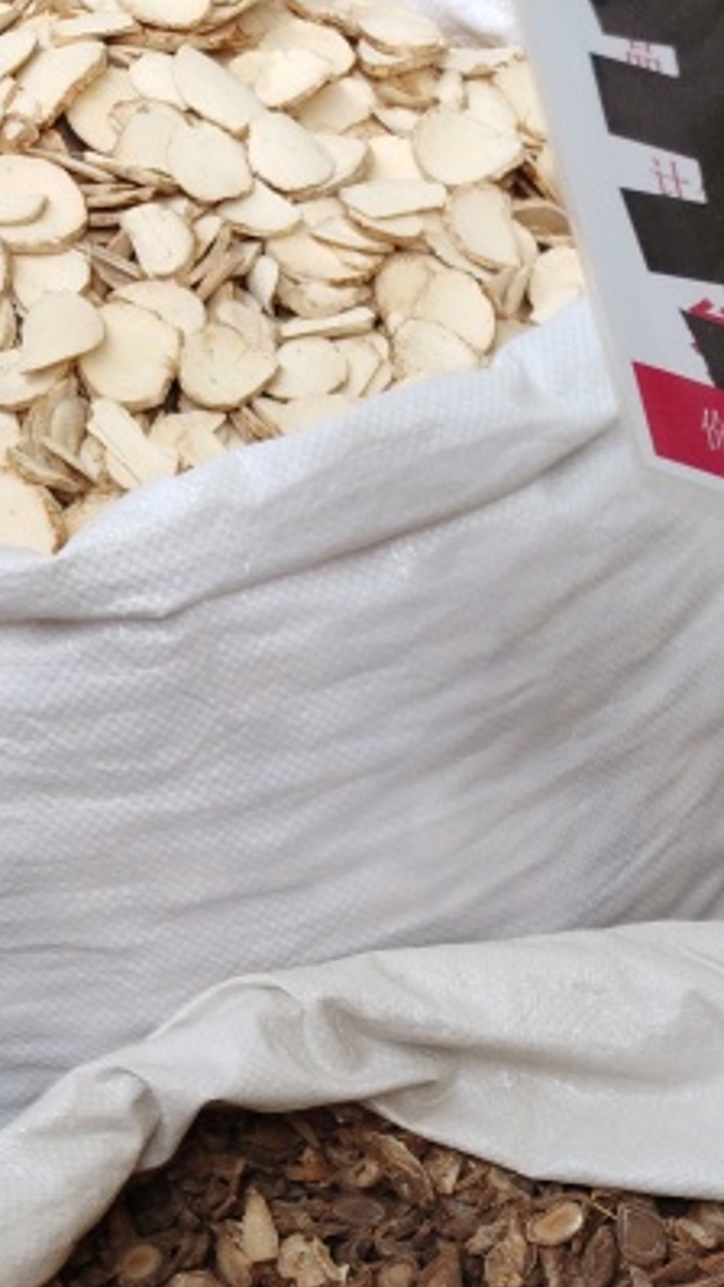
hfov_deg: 14.7
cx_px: 1115
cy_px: 1457
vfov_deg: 25.6
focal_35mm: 76
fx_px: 2593
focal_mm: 4.84
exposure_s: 1/100
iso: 129
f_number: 1.88
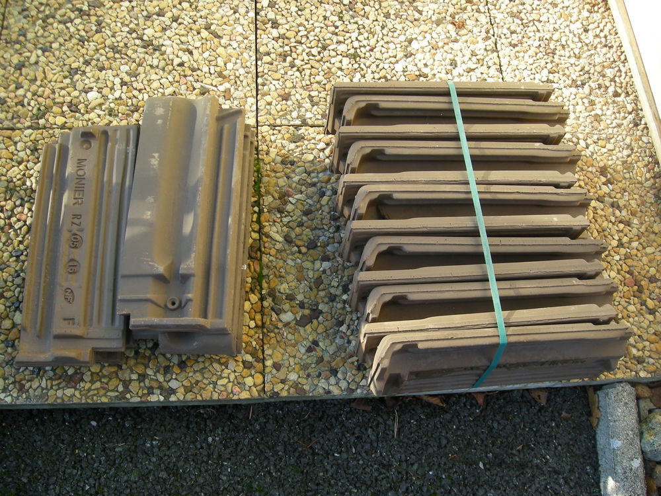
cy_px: 248
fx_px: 668
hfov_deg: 52.6
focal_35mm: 35
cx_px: 330
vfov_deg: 40.7
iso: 50
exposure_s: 1/126
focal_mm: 5.7
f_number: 2.8
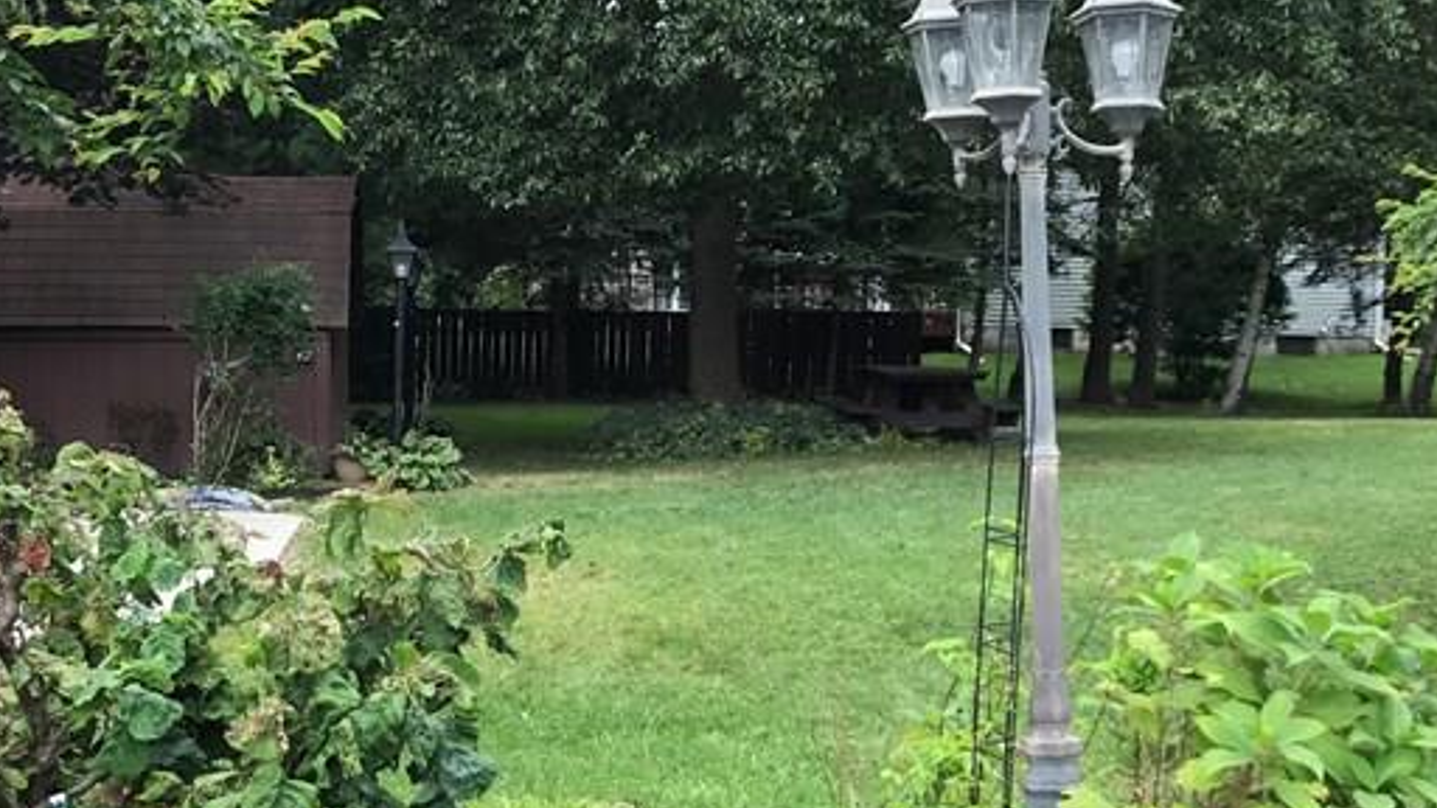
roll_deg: -1.7
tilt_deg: -0.4
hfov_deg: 34.3
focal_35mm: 61
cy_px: 398
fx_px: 2324
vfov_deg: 19.7
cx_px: 791
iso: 20
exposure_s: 1/201
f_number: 1.8
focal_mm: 3.99
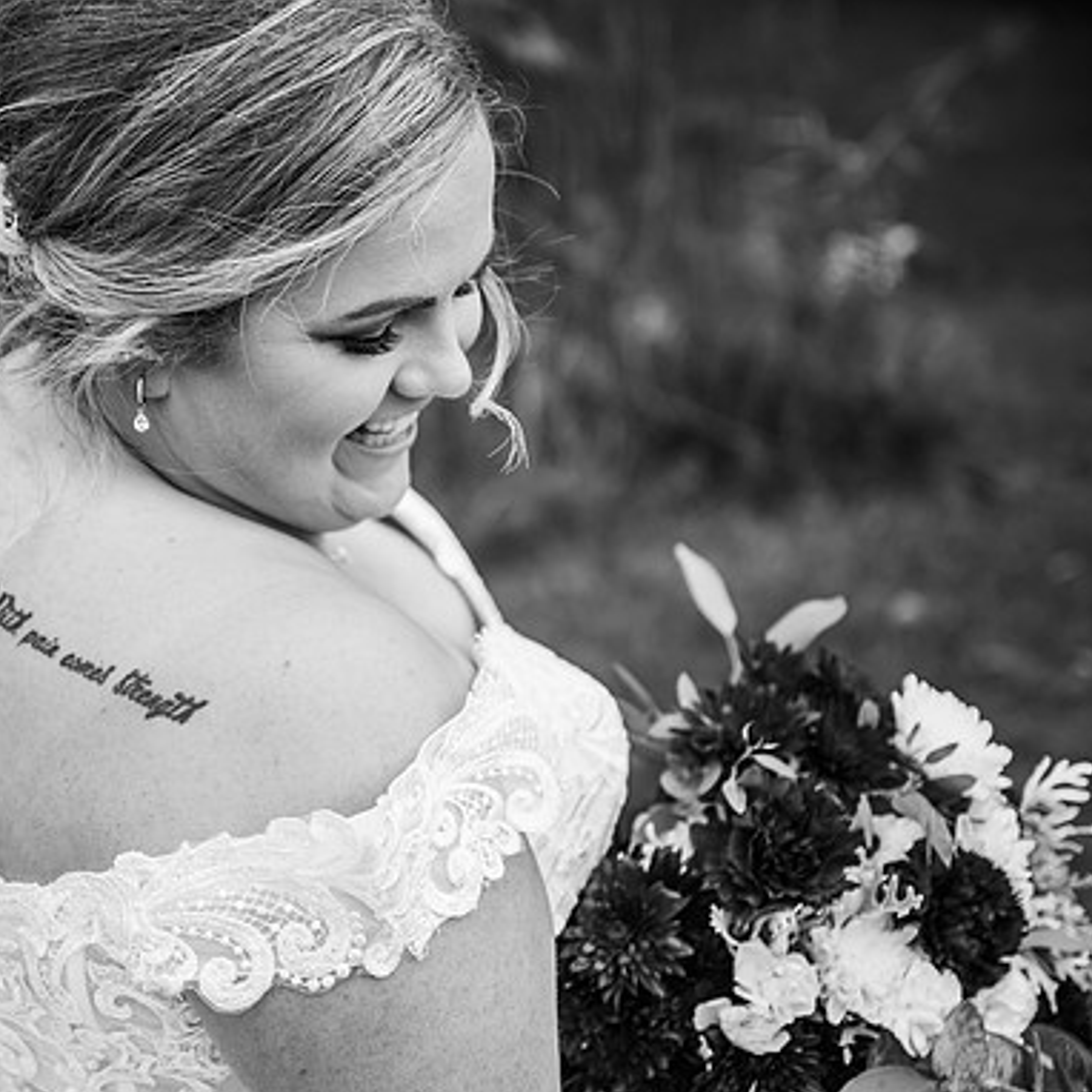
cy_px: 549
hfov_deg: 29.2
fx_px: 2070
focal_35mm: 58
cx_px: 292
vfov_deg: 29.6
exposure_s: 1/1000
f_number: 2.8
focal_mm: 45
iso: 200
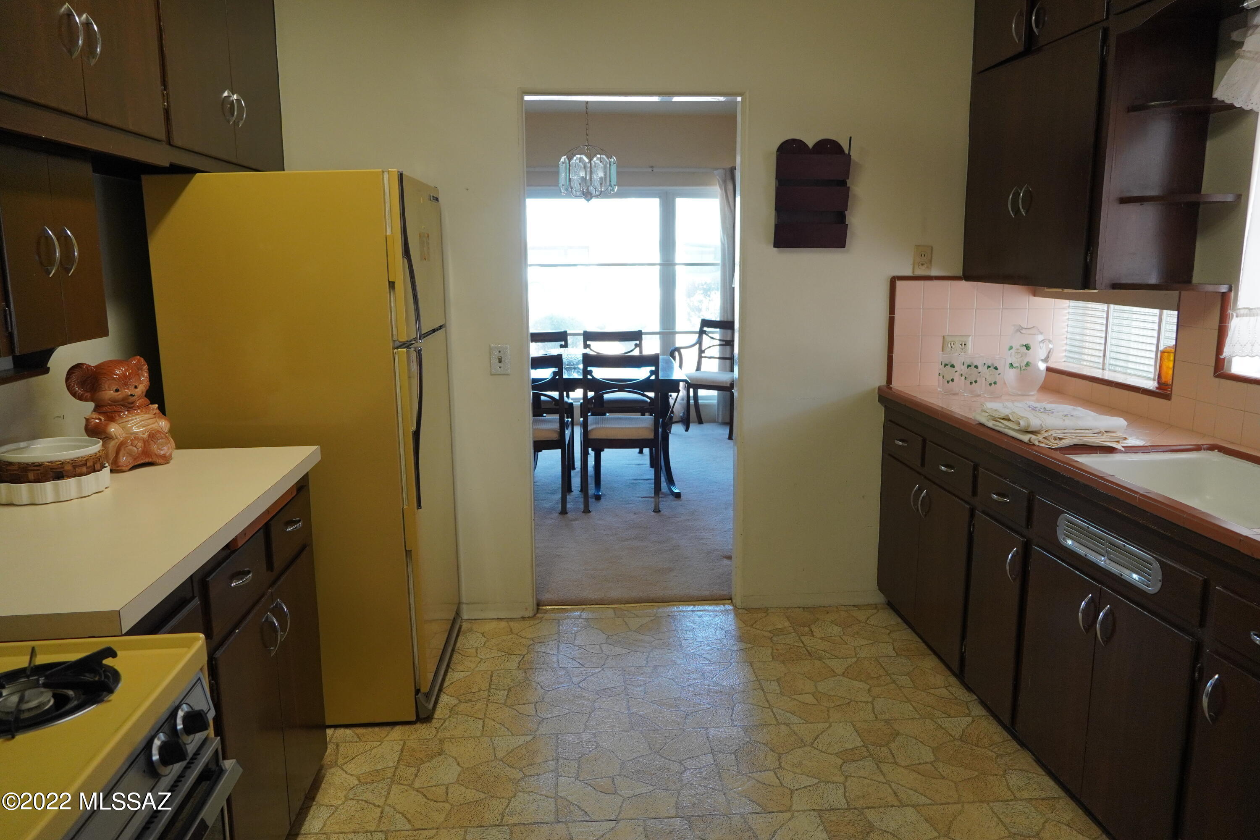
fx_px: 945
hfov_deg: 67.4
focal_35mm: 27
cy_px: 420
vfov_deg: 47.9
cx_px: 630
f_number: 4
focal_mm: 18
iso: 800
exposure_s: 1/160
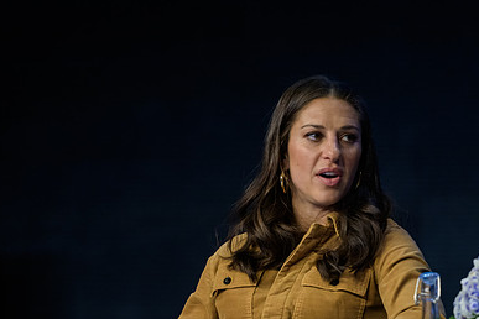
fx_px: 3991
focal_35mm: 300
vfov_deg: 4.6
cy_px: 217
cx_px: 302
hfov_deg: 6.9
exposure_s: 1/250
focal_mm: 200
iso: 1600
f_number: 3.2
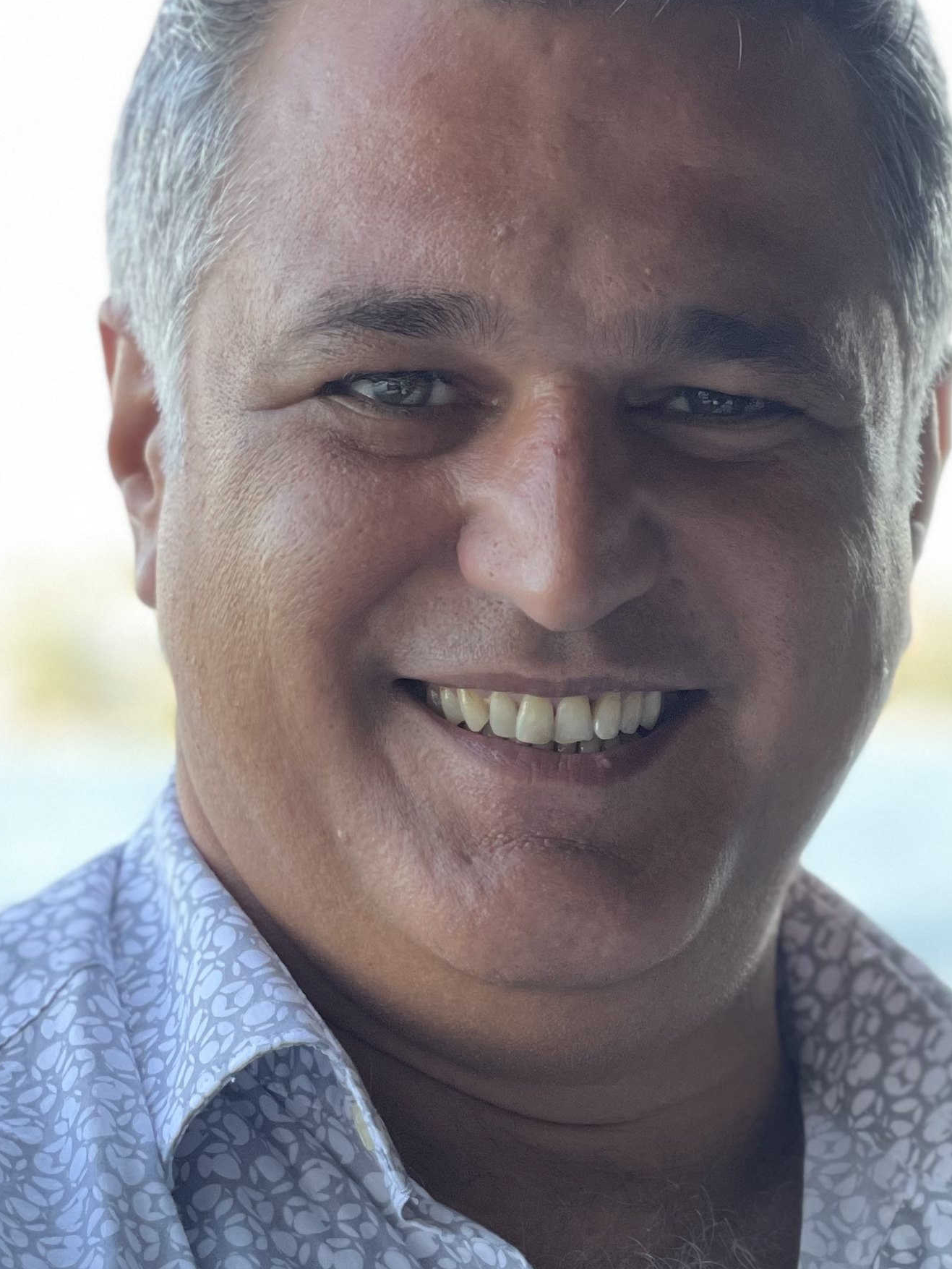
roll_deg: +0.2
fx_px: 5388
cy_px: 1015
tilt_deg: -3.0
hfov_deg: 10.1
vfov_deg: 13.4
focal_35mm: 147
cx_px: 508
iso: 100
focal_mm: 7.5
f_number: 2.2
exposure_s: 1/121
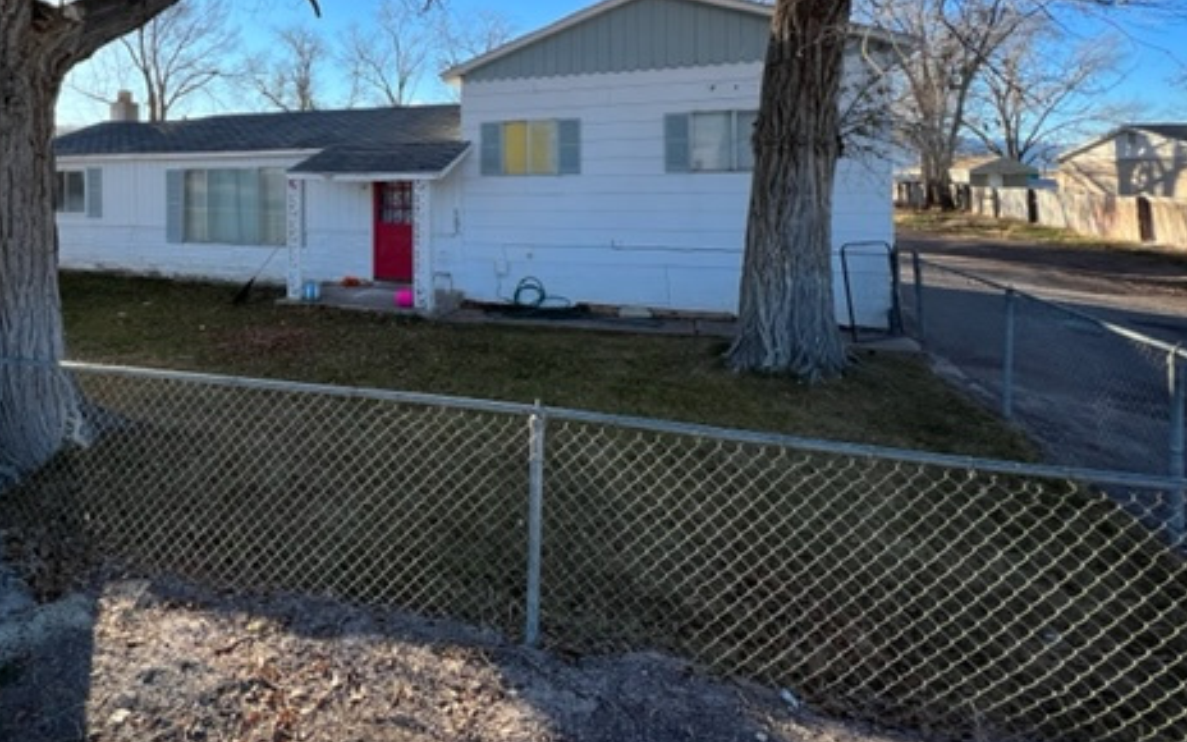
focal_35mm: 19
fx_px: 615
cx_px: 412
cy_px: 174
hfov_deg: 85.4
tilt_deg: +0.0
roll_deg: +0.1
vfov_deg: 58.5
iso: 32
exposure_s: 1/834
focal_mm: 1.57
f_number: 1.8
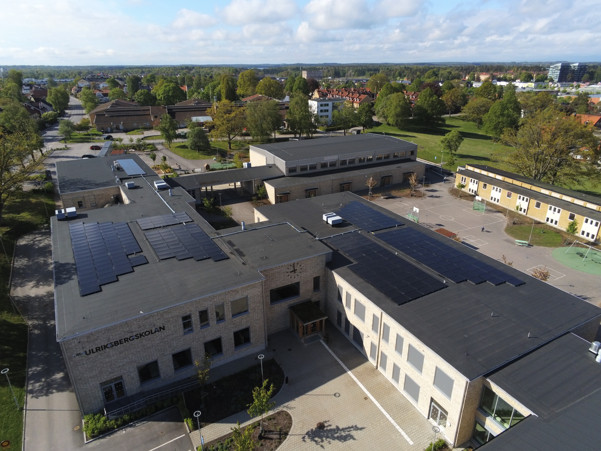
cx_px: 300
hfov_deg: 73.9
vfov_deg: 58.9
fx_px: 399
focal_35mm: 23
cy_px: 226
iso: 138
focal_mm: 4
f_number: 2.4
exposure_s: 1/1923
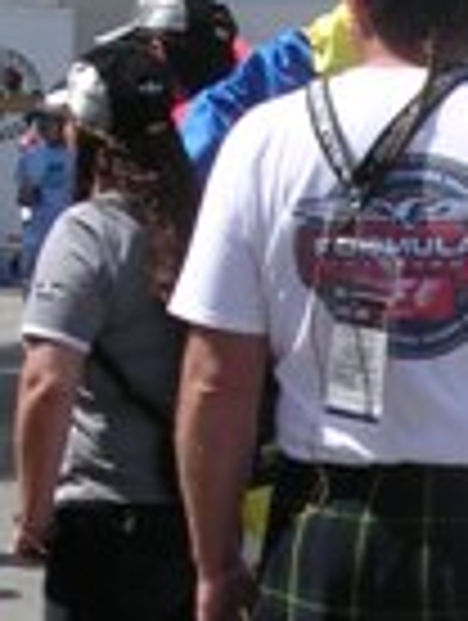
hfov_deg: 11.8
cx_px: 562
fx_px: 2210
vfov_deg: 15.9
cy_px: 518
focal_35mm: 123
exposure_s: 1/286
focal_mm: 5.8
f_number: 5.6
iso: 100
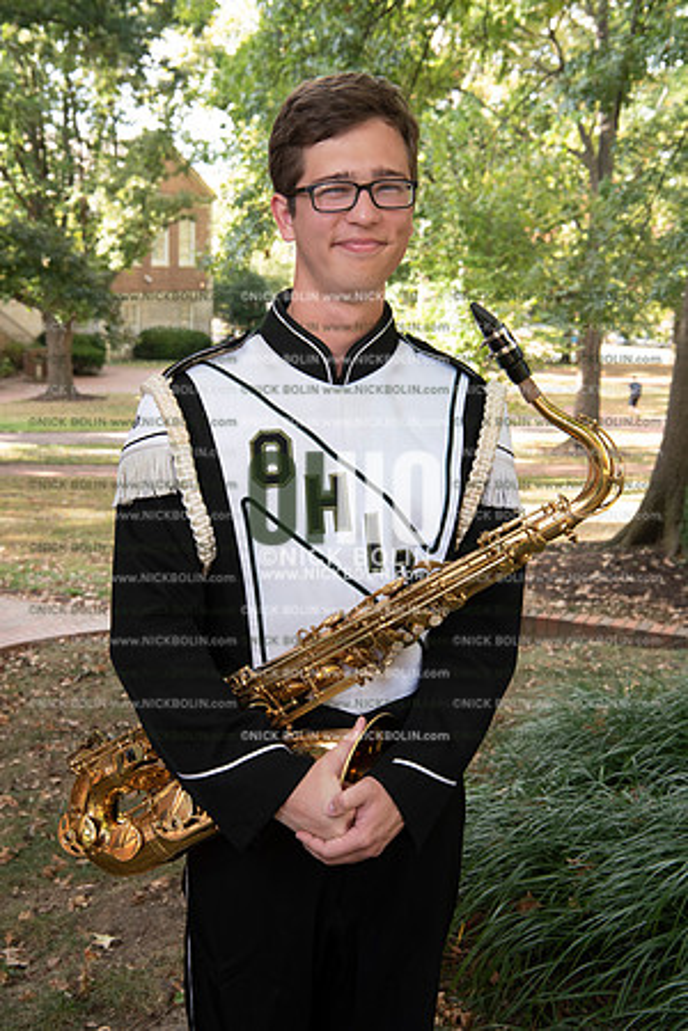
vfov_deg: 41.1
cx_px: 344
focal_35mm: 48
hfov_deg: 28.1
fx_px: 1376
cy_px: 516
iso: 800
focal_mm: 48
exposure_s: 1/100
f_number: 8
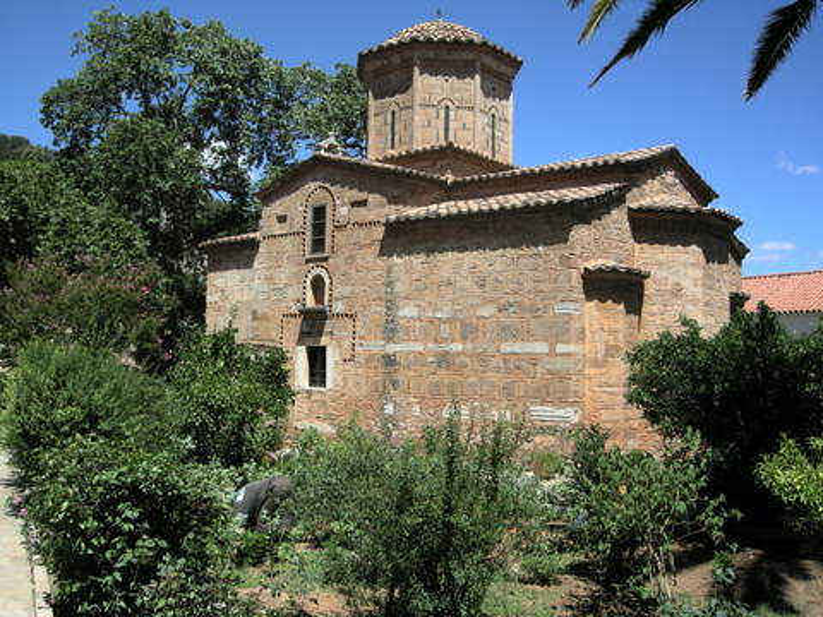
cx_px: 412
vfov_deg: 39.7
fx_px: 856
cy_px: 308
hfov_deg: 51.4
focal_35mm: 36
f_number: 5.4
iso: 64
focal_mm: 7.5
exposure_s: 1/266
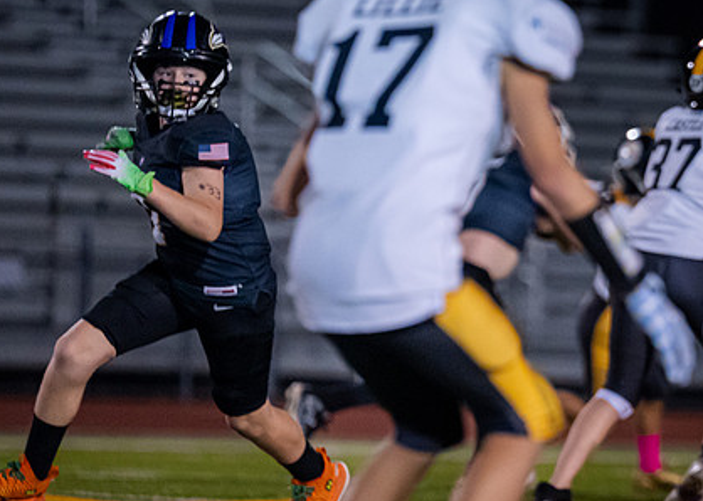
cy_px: 260
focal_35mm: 527
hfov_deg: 3.8
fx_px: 10515
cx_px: 773
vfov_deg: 2.7
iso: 2500
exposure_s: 1/1000
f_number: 2.8
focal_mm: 200
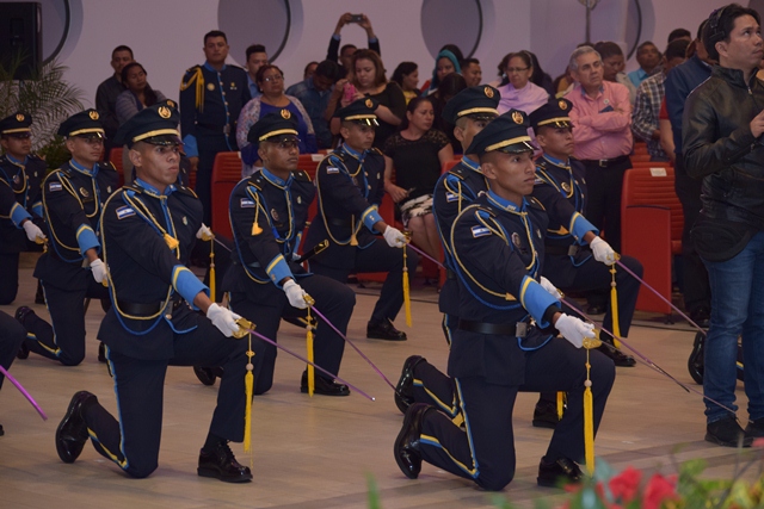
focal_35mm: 108
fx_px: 2292
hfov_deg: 18.9
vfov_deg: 12.7
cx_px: 382
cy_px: 254
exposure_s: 1/100
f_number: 5
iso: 800
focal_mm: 72
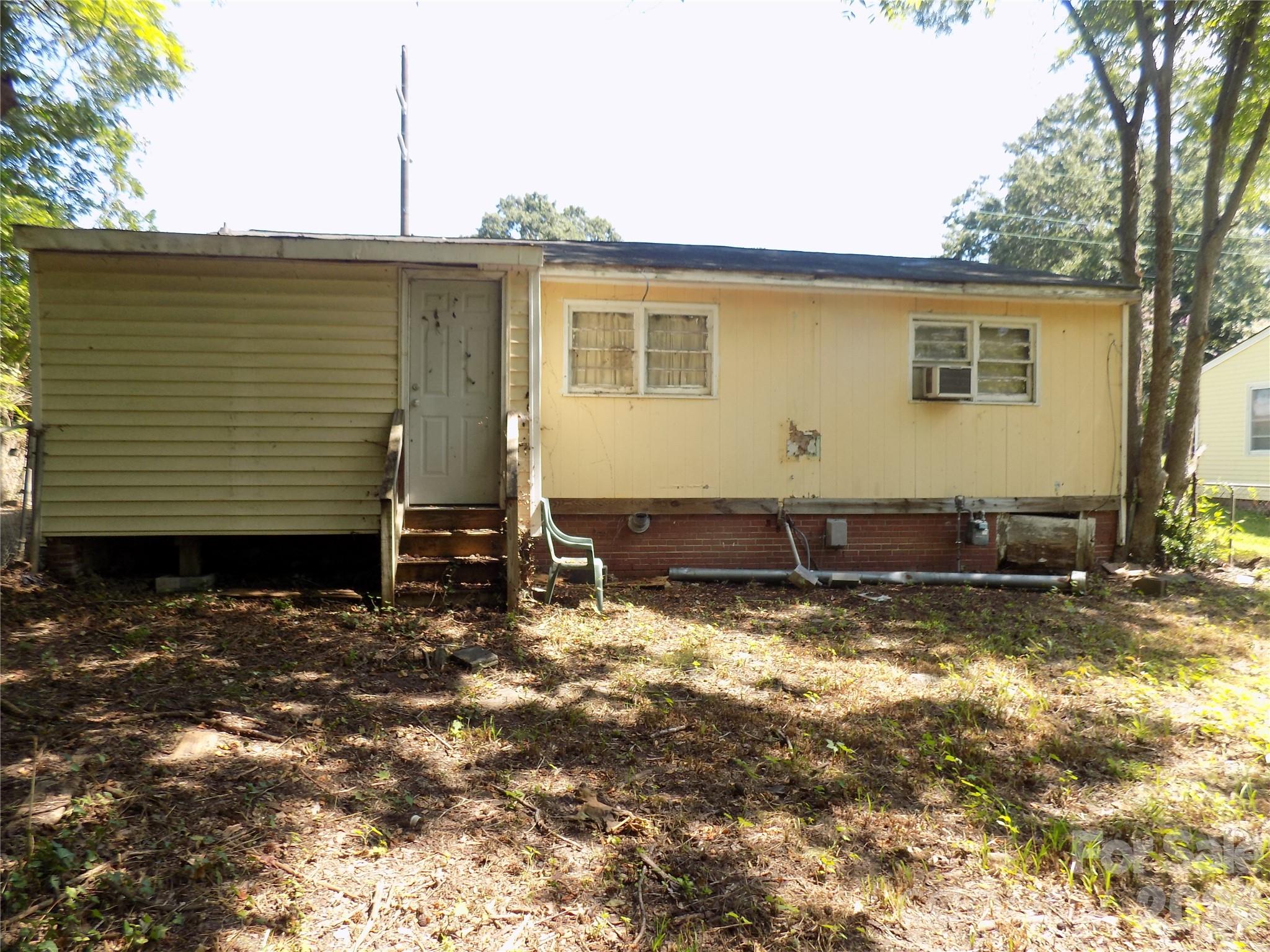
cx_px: 635
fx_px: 844
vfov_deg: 58.9
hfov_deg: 73.9
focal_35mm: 23
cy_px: 476
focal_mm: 4
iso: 80
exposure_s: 1/160
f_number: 3.1
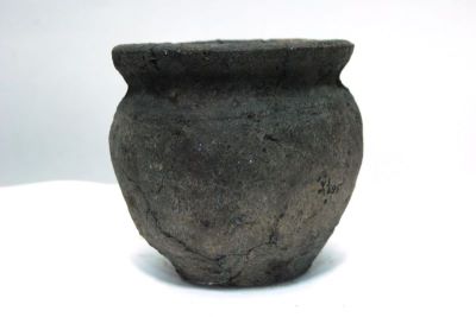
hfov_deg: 28.1
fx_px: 952
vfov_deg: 18.9
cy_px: 158
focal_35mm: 72
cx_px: 238
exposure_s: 1
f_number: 9
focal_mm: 48
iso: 400
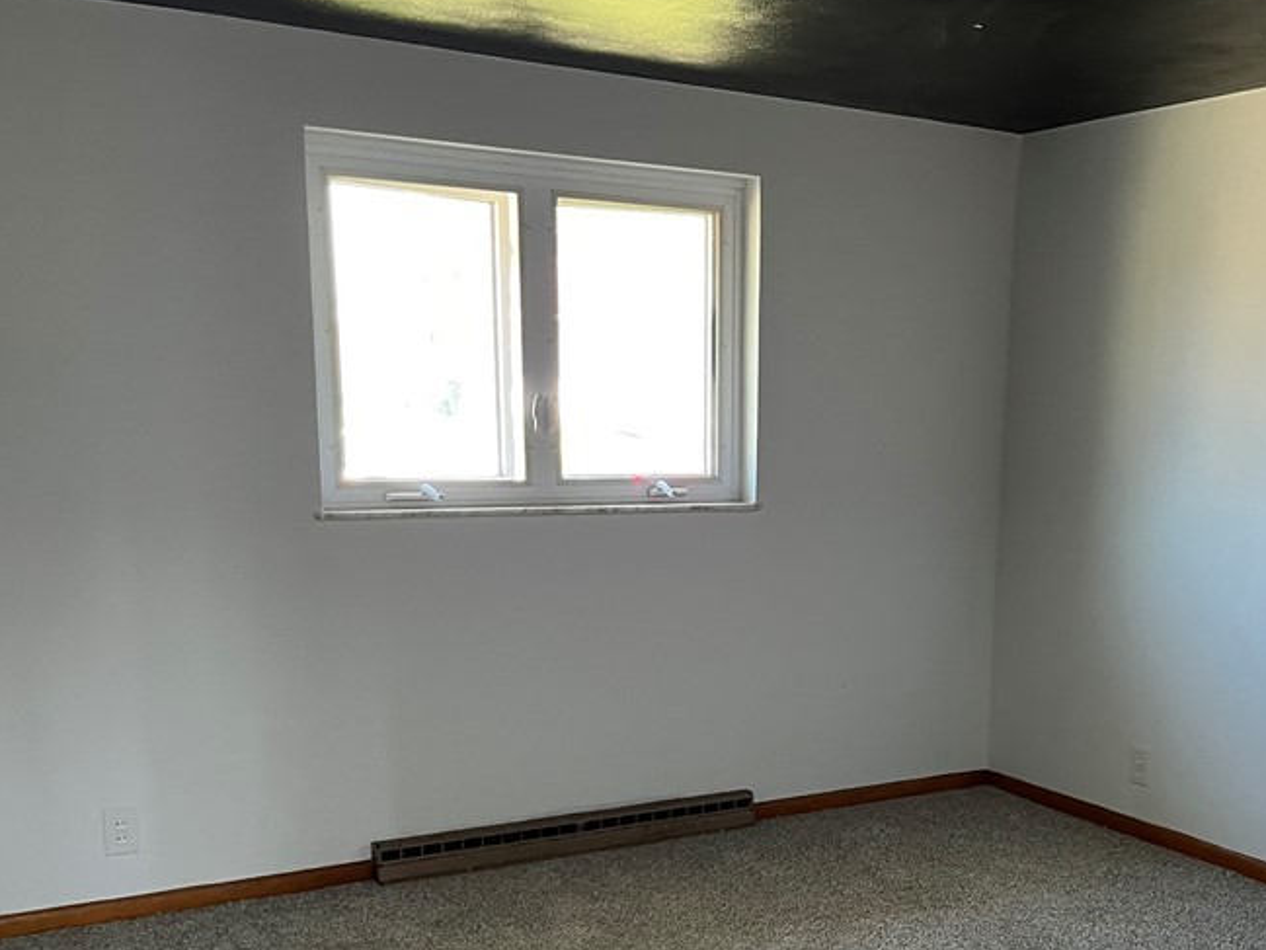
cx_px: 808
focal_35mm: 41
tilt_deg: -13.9
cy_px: 720
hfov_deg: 45.3
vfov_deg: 34.4
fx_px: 1500
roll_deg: -2.1
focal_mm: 5.1
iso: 200
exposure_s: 1/60
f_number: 1.6
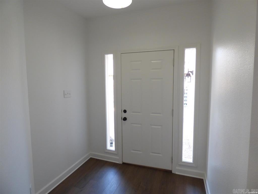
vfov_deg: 66.0
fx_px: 149
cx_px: 129
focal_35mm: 20
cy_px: 97
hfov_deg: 81.7
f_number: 2.8
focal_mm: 3.58
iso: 250
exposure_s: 1/60
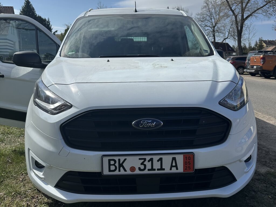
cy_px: 104
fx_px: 191
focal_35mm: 24
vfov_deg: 56.8
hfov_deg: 71.6
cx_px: 138
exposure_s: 1/8197
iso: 80
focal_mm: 6.86
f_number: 1.78
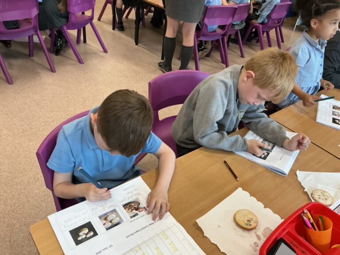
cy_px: 128
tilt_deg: -35.9
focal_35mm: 29
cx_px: 170
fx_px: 285
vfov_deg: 48.2
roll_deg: -9.3
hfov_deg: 61.7
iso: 125
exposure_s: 1/60
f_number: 1.8
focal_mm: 3
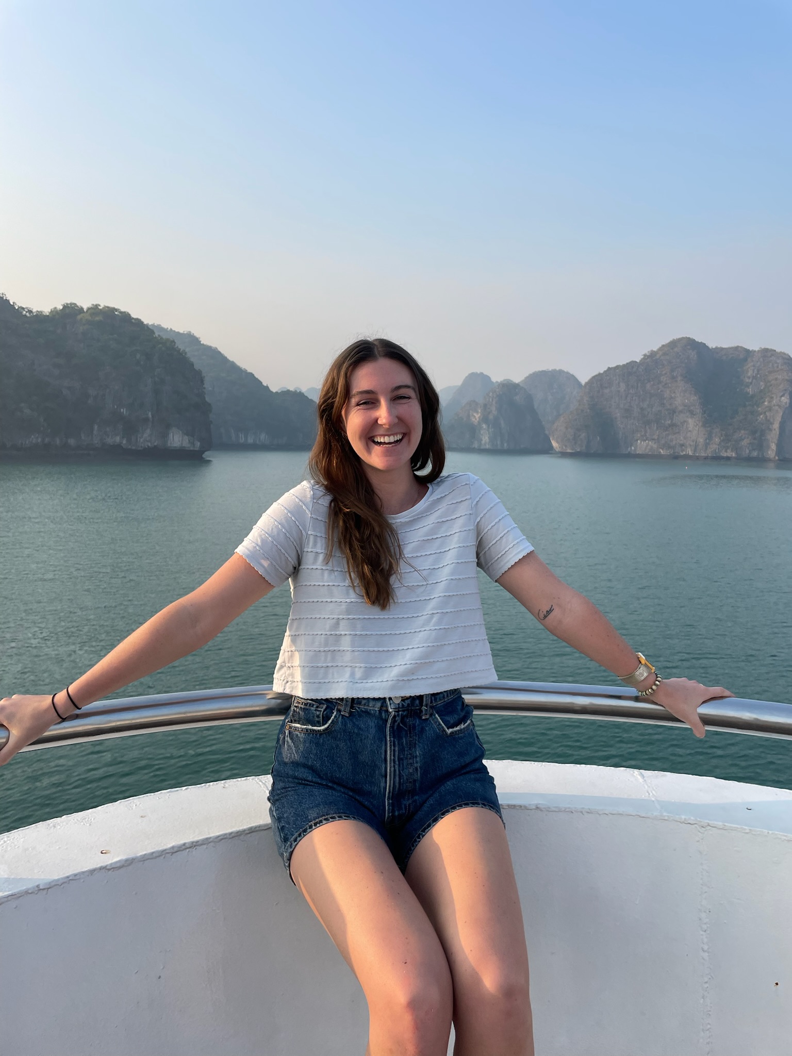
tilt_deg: -4.0
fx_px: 793
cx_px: 396
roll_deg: -2.2
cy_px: 528
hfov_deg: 53.1
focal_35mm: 26
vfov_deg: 67.3
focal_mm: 4.2
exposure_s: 1/1490
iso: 32
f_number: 1.6
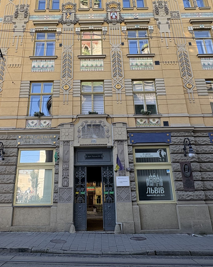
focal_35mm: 28
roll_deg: +0.6
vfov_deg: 61.8
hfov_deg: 51.3
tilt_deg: +21.6
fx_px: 221
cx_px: 89
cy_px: 111
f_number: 2.2
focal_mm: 2.22
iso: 40
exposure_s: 1/203
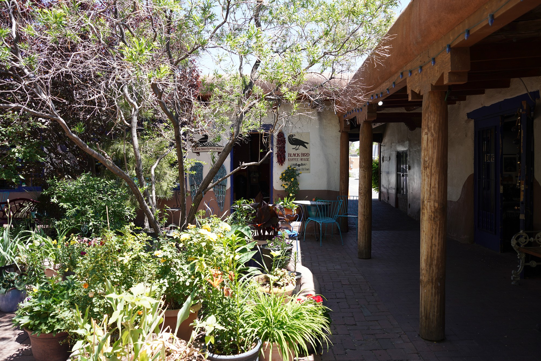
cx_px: 270
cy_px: 180
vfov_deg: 46.4
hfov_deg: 65.5
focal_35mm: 28
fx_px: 421
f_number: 4.5
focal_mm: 28
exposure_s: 1/160
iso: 100
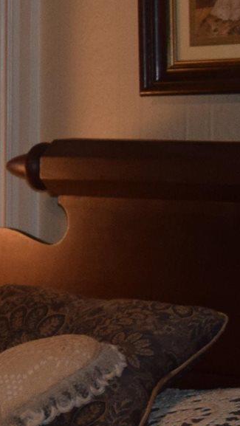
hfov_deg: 5.6
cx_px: -746
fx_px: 2080
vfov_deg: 11.7
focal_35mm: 184
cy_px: 165
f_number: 3.8
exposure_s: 1/60
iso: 900
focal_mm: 22
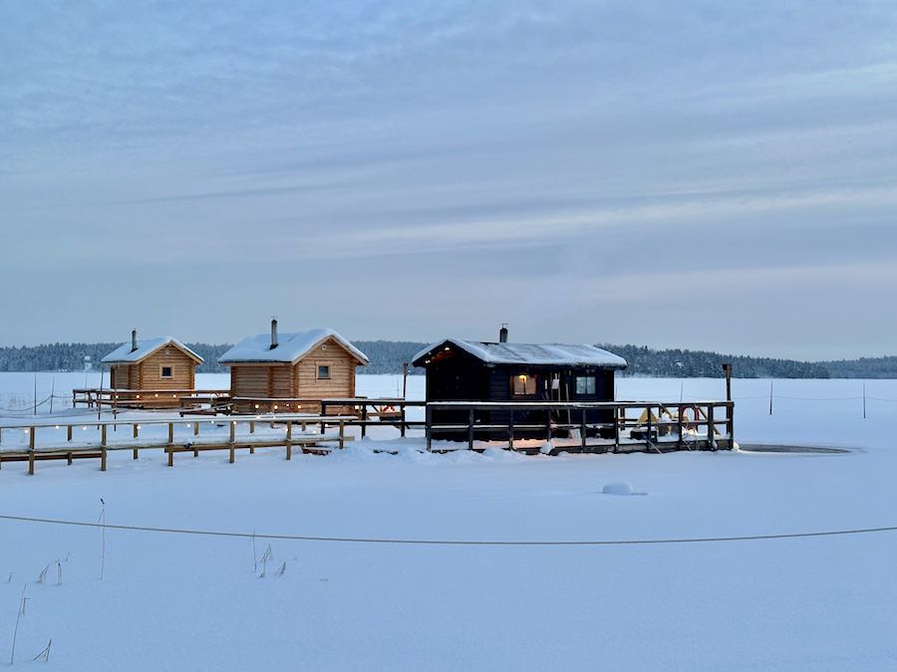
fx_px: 1244
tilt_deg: +1.0
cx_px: 448
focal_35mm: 48
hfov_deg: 39.7
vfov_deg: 30.3
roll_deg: -0.5
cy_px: 336
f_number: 1.78
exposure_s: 1/60
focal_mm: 6.86
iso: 100
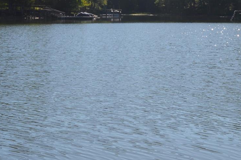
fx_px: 669
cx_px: 160
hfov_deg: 20.4
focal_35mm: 100
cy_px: 48
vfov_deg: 13.6
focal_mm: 24
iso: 100
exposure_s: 1/250
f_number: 8
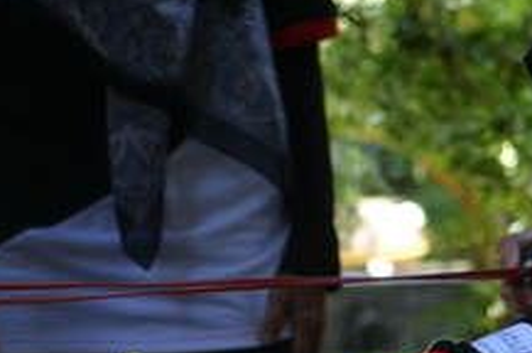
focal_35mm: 304
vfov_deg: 4.5
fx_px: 4483
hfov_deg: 6.8
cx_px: 579
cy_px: 363
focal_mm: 55
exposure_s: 1/125
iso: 250
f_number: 4
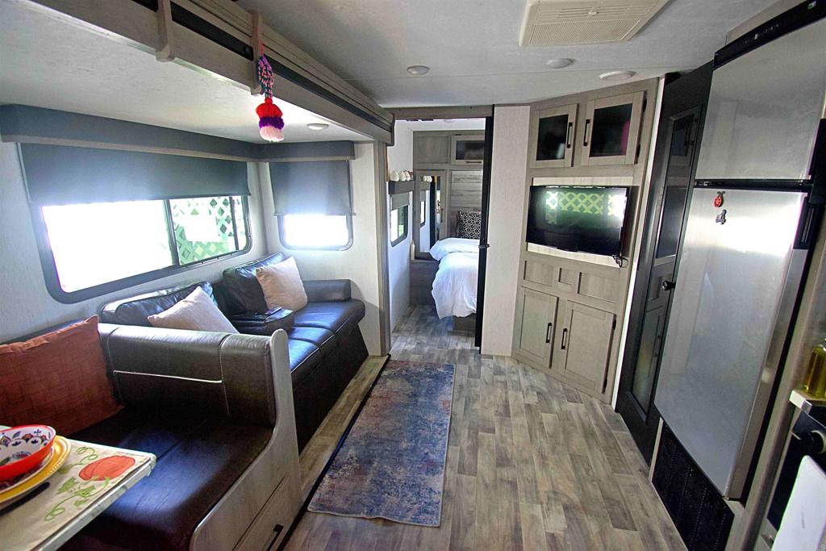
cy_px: 276
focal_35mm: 15
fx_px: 344
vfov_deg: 77.3
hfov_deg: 100.4
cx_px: 413
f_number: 4.5
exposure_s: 1/125
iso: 900
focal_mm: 10
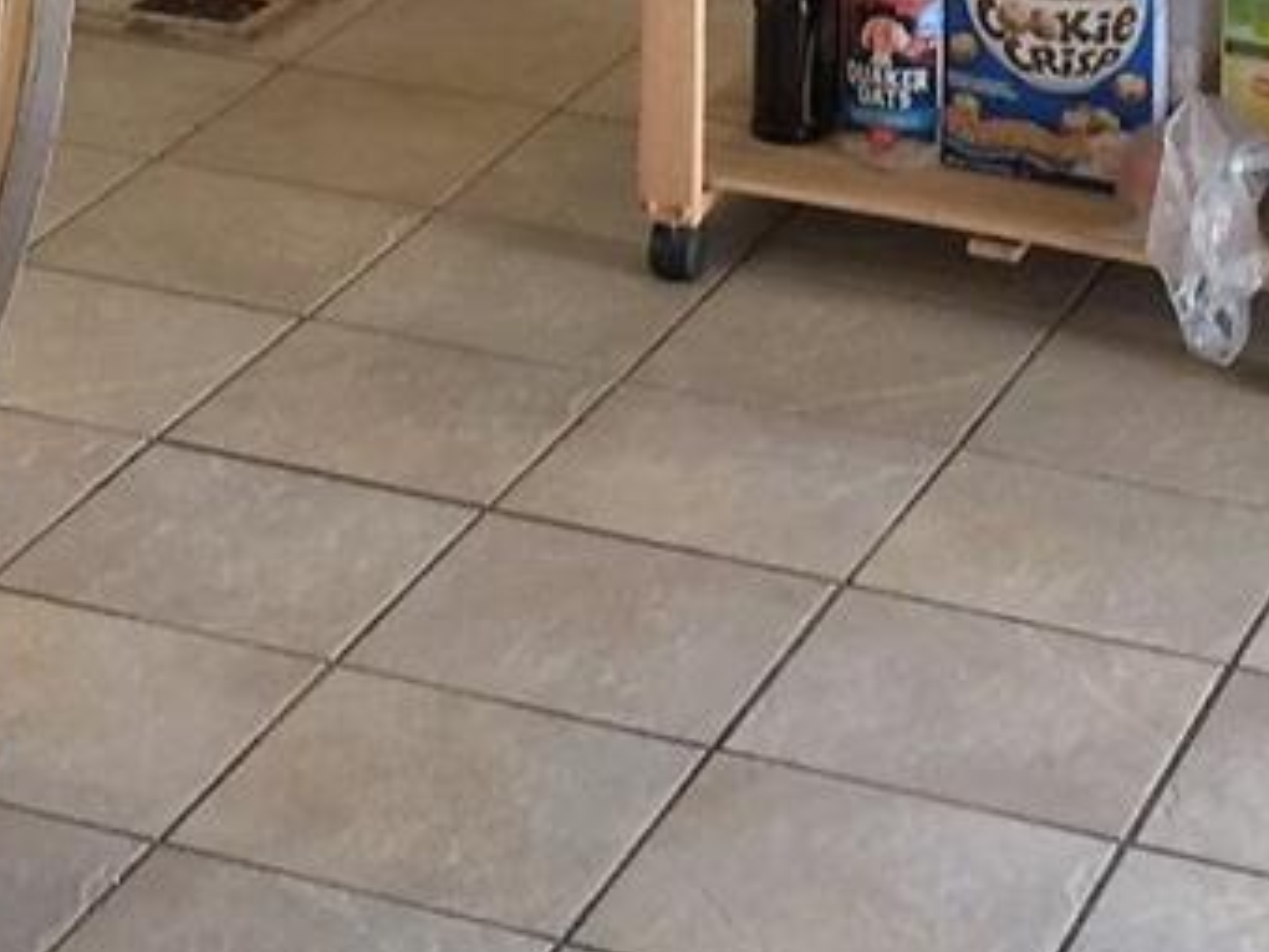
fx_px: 4692
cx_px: 187
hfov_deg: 15.3
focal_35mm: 128
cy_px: -926
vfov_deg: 10.6
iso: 32
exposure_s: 1/15
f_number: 2.2
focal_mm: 4.15
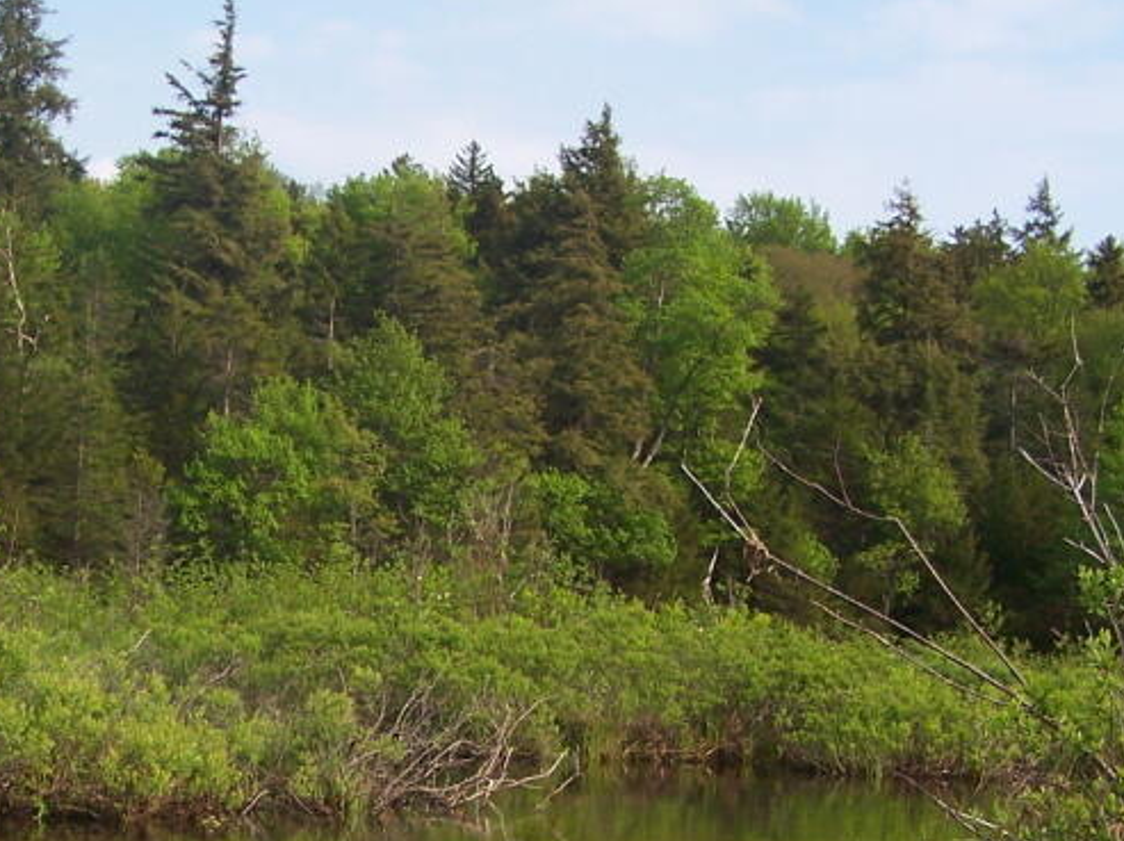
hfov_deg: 24.4
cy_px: 631
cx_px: 260
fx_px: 2563
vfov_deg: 18.5
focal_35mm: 79
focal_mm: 6.3
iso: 80
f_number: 2.8
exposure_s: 1/800
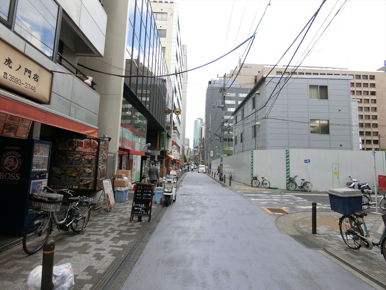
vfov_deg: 68.7
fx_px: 212
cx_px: 193
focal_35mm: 19
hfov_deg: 84.7
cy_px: 145
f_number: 6.9
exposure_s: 1/125
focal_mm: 4.06
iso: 200
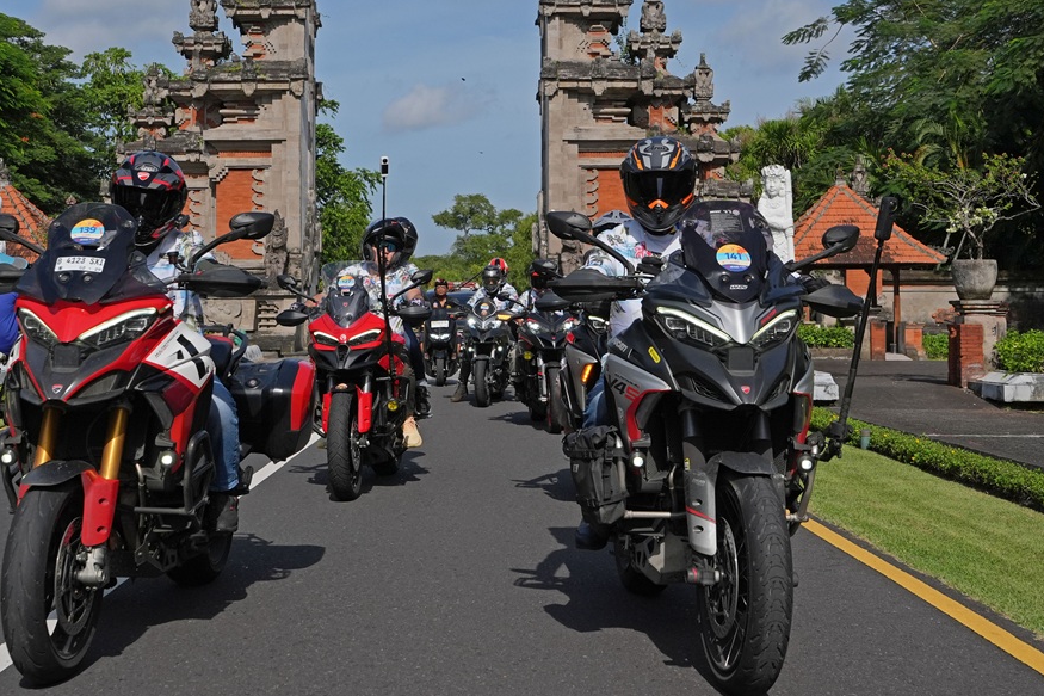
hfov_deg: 41.0
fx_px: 1392
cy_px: 227
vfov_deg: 27.9
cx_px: 427
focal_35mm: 48
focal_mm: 35
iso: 800
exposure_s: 1/4000
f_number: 8
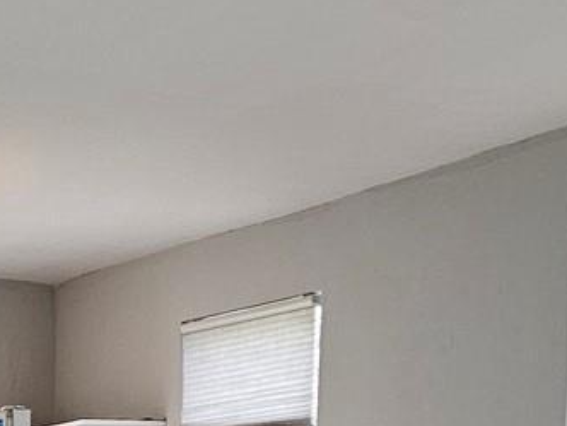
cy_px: 855
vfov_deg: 11.9
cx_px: 114
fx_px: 1818
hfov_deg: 17.6
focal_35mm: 111
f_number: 1.8
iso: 200
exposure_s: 1/120
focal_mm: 5.4
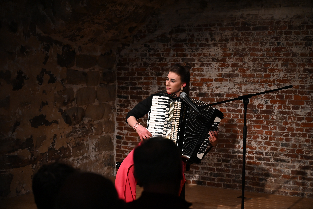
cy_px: 104
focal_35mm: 70
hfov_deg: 28.8
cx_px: 156
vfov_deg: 19.5
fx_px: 609
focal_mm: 70
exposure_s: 1/320
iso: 2800
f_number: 4
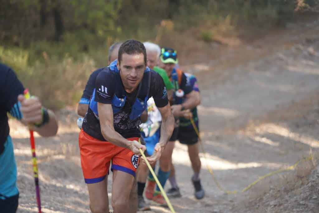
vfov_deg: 5.7
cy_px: 106
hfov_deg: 8.6
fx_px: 2127
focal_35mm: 240
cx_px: 160
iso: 1250
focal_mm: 240
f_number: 6.3
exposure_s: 1/250
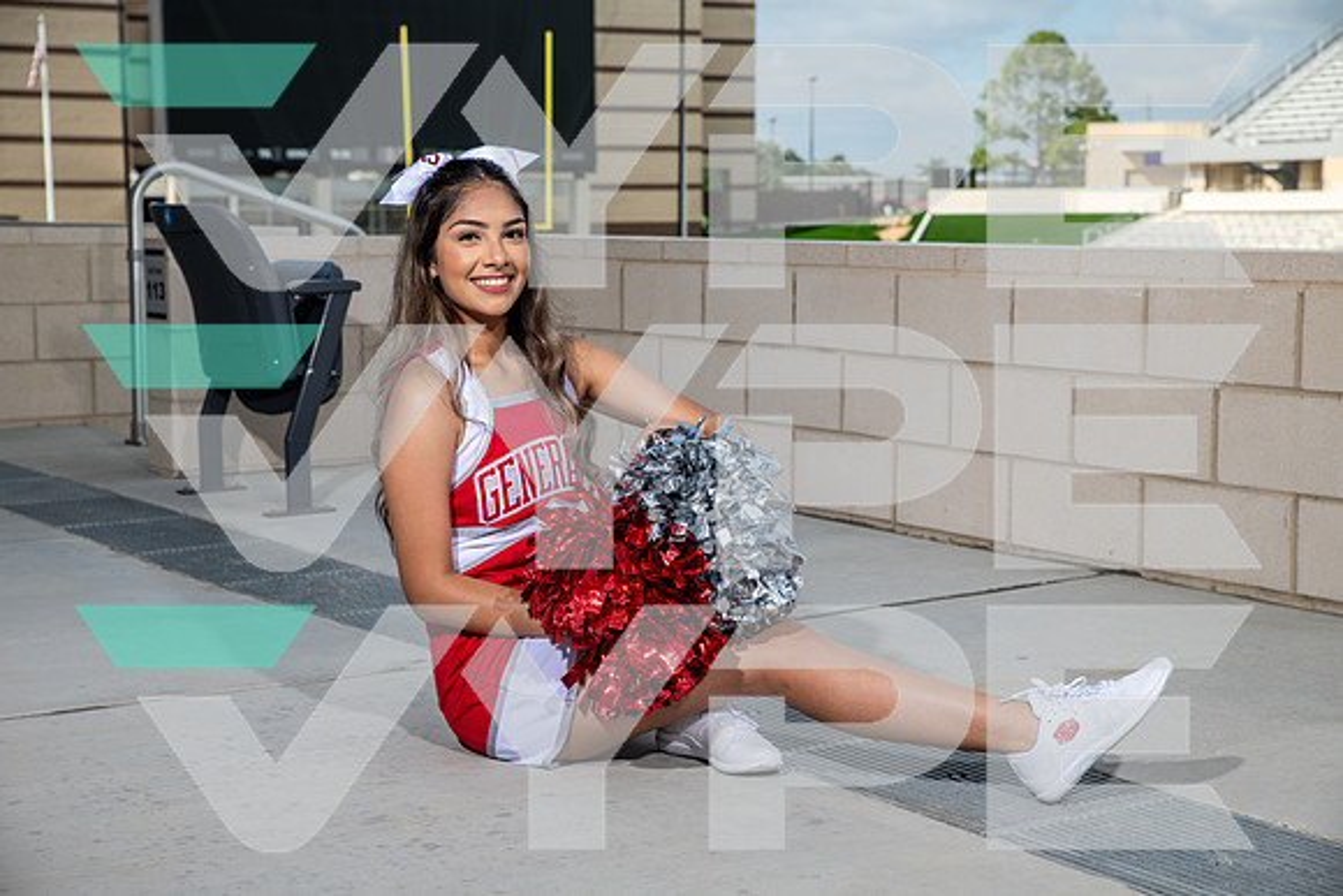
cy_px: 448
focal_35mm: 65
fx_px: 2425
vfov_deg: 20.9
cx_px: 672
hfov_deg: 31.0
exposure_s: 1/320
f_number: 7.1
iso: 100
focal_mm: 65
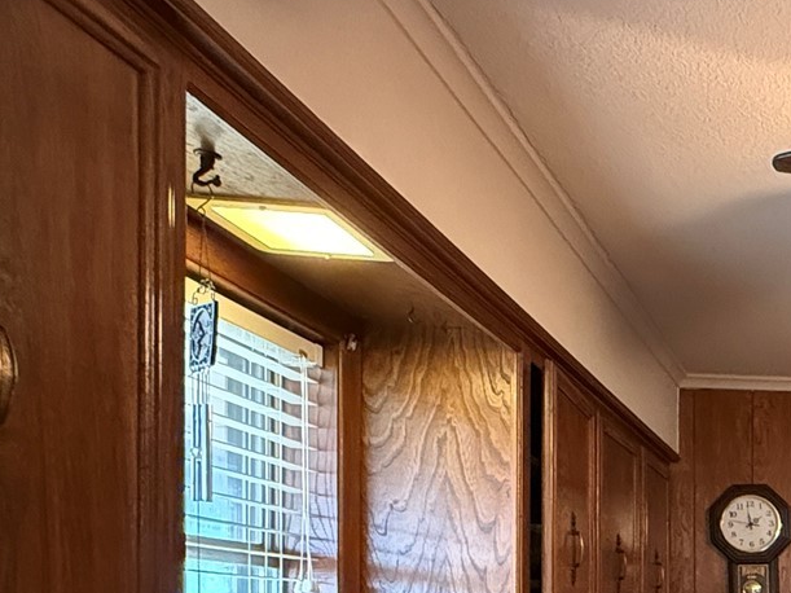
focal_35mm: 44
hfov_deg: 32.2
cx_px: 1036
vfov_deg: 29.7
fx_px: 1005
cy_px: 643
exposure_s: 1/40
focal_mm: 2.22
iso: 1250
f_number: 2.2
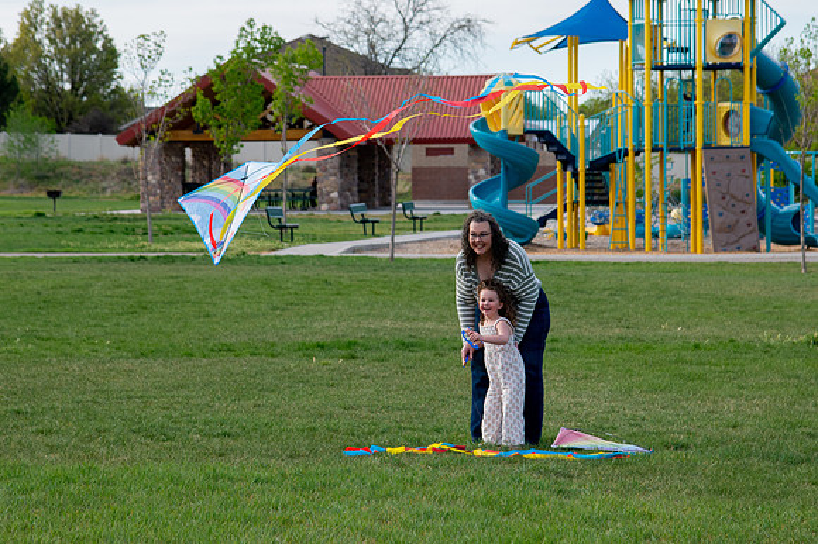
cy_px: 189
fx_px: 3625
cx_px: 409
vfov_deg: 8.6
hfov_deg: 12.9
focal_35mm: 160
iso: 200
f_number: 5
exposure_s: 1/800
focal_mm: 86
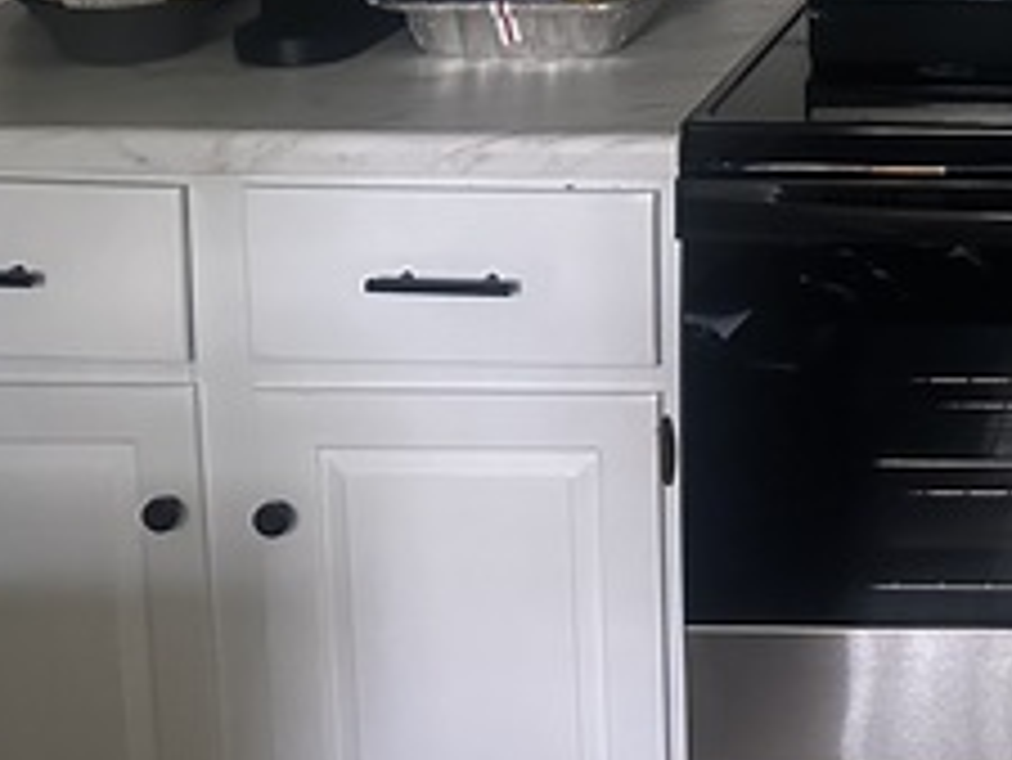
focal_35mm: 71
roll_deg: -1.8
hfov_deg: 24.2
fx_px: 2077
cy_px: -157
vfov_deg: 19.5
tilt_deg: -7.8
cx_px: 1293
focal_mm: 6.86
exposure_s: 1/40
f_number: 1.78
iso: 1000
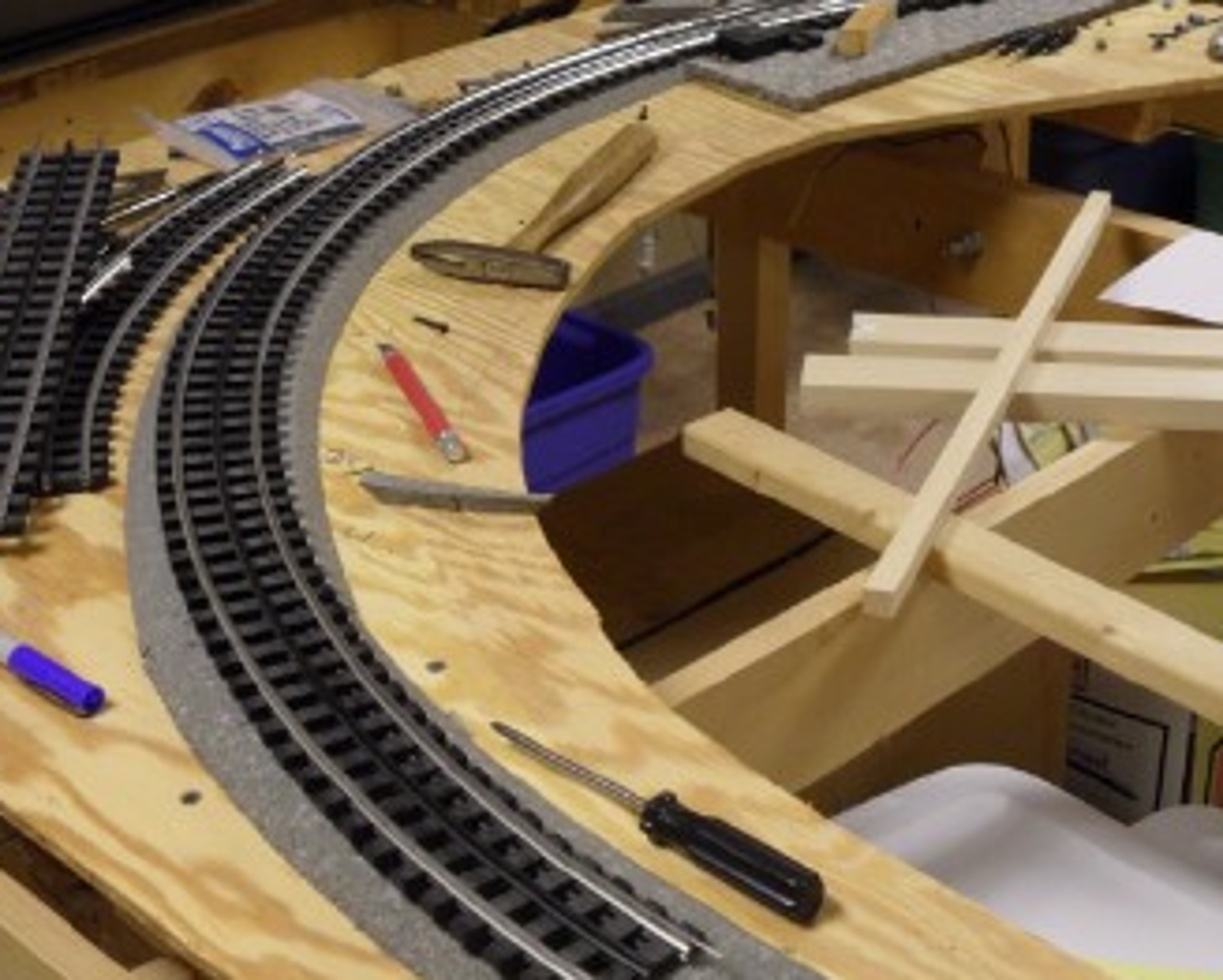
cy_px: 494
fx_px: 2245
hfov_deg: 30.5
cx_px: 636
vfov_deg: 24.6
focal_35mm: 62
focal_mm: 9.3
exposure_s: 1/15
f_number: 5
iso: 400
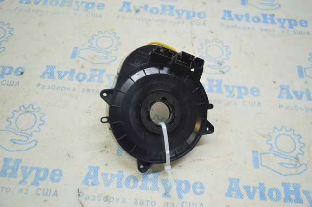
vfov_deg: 39.9
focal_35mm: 33
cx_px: 156
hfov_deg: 57.3
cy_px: 104
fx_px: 286
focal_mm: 22
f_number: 3.8
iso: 400
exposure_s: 1/40
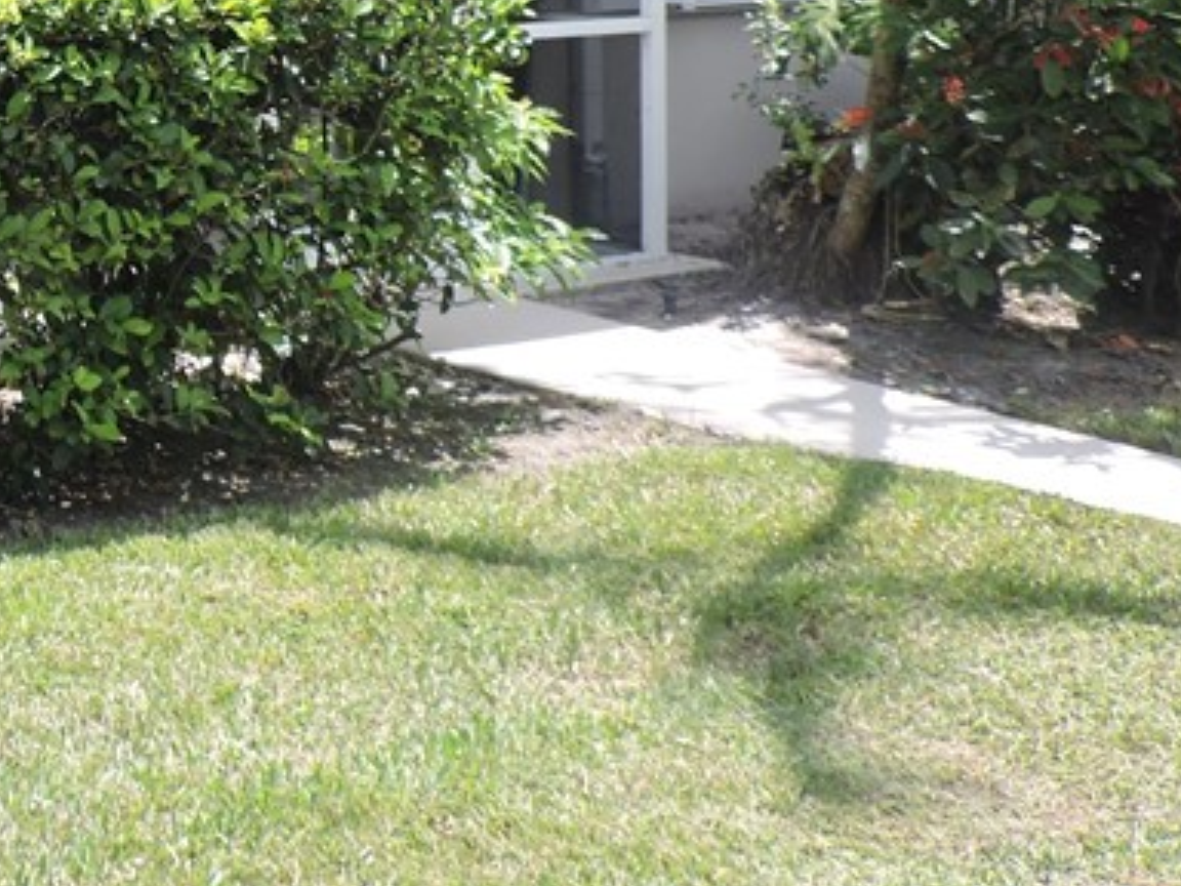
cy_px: -145
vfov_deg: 21.5
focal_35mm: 64
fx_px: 2183
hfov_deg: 26.3
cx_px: -308
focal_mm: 4.3
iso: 100
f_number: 3
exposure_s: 1/400
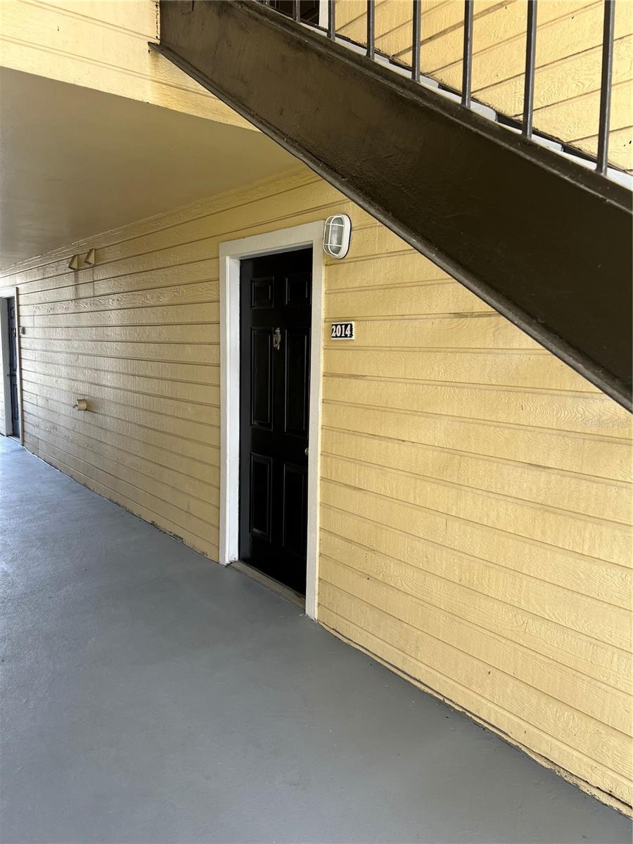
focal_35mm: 26
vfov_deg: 67.3
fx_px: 634
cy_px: 422
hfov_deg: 53.1
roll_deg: -1.6
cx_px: 316
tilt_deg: -7.4
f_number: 1.5
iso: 50
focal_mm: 5.7
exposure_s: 1/121
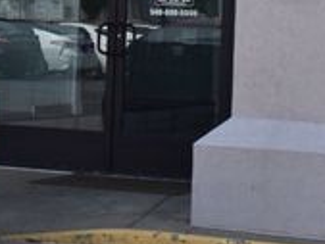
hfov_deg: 11.1
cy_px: 23
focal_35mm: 175
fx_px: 1644
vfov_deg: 8.5
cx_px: -52
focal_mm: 32
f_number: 11
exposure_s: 1/400
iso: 400
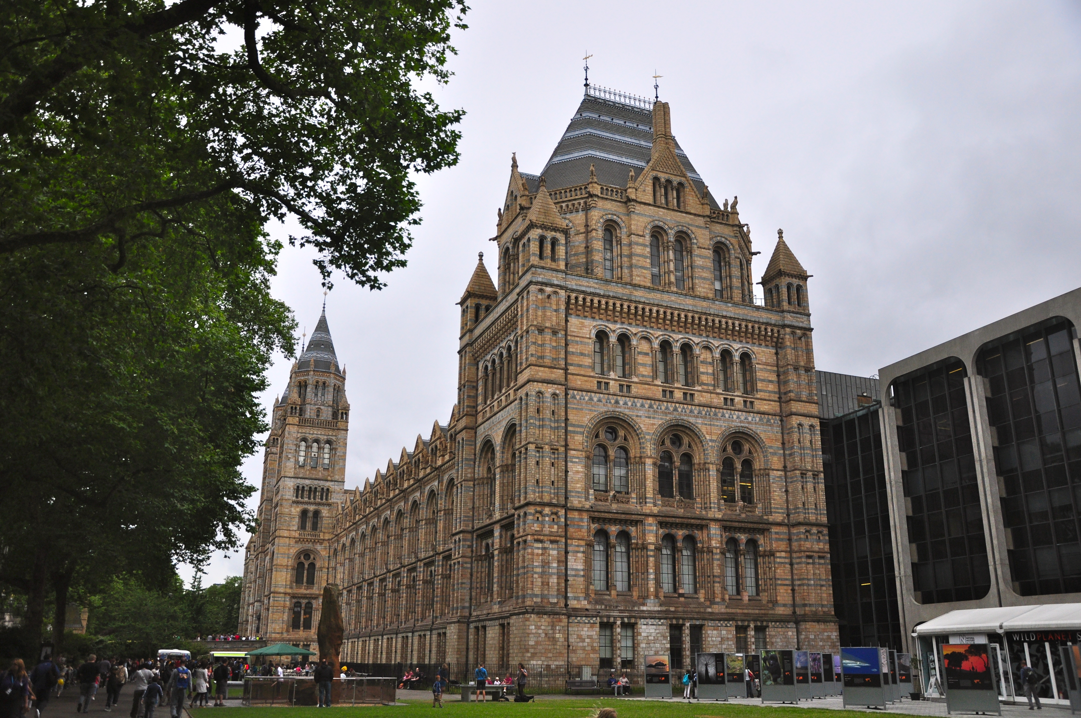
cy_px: 359
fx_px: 945
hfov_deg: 59.6
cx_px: 540
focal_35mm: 32
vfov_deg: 41.6
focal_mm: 21
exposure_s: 1/4000
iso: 400
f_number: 3.8
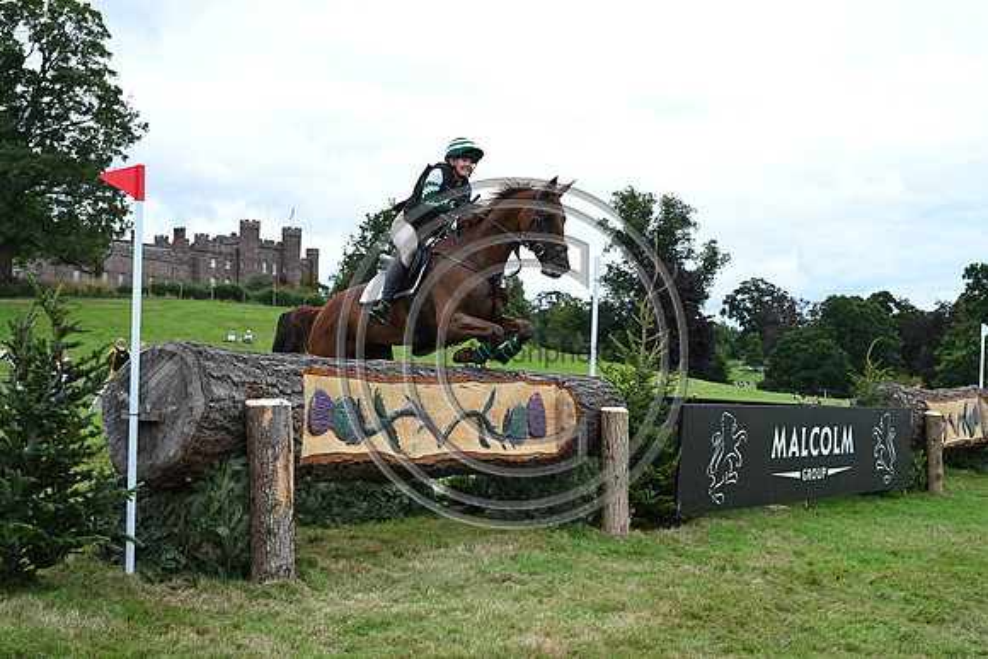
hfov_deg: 39.6
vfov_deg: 27.0
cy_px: 330
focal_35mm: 50
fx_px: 1372
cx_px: 494
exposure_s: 1/1250
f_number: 5.6
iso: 900
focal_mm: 50
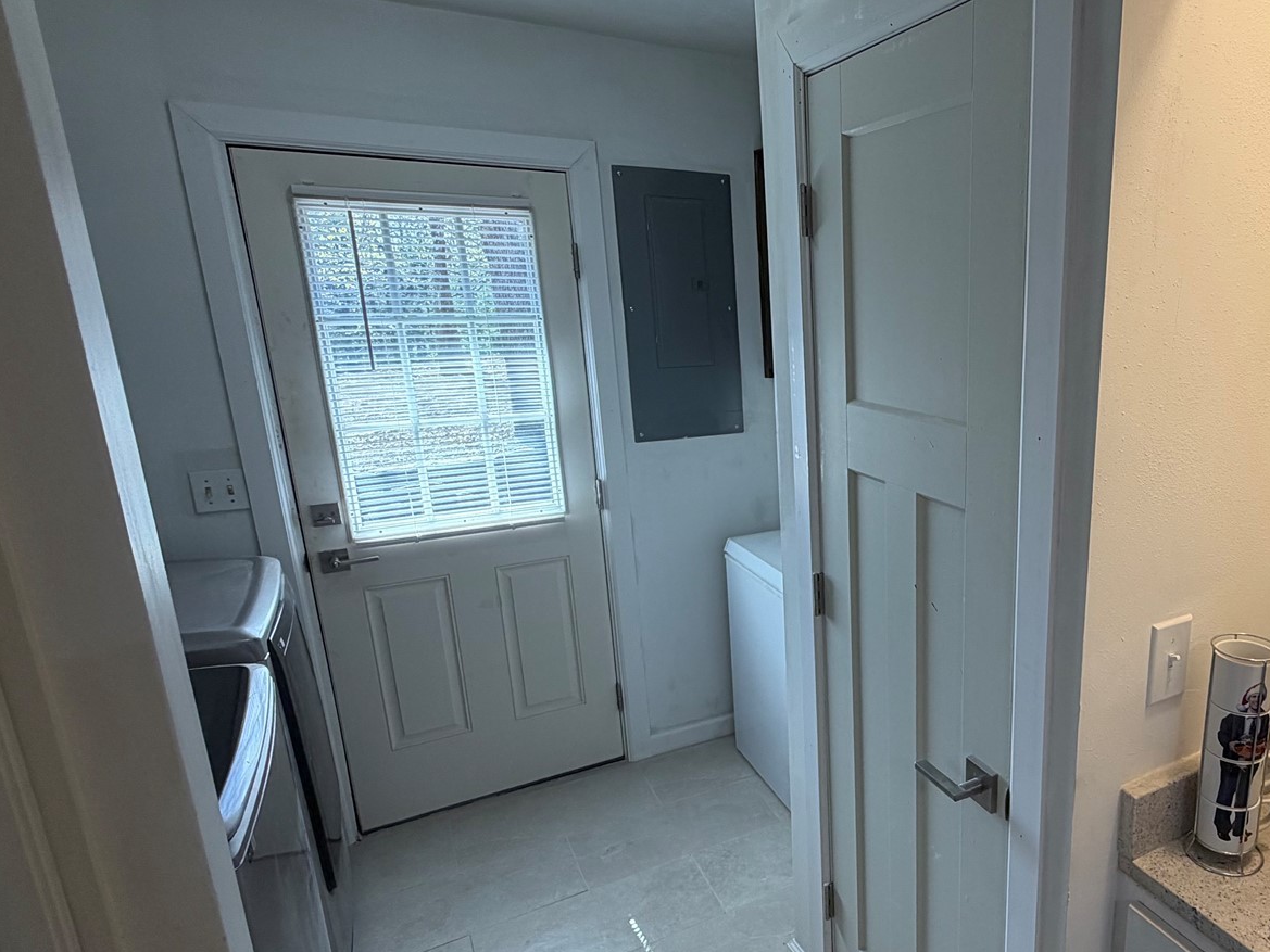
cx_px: 934
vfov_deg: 58.9
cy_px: 503
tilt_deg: -14.2
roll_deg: +0.2
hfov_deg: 69.6
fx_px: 844
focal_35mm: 23
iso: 100
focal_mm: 2.22
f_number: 2.2
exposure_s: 1/120
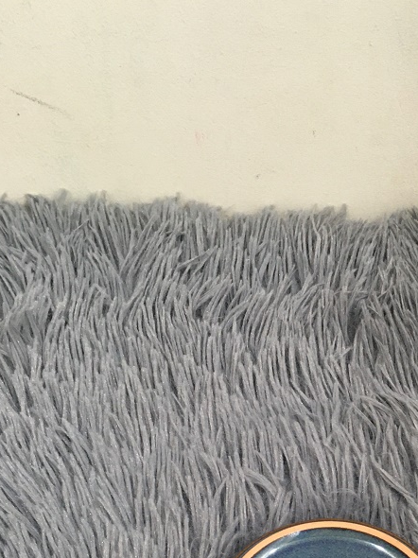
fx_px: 951
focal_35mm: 59
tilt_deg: -53.4
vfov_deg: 30.8
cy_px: 530
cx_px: 340
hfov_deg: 24.4
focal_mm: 4.15
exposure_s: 1/33
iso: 125
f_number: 2.2
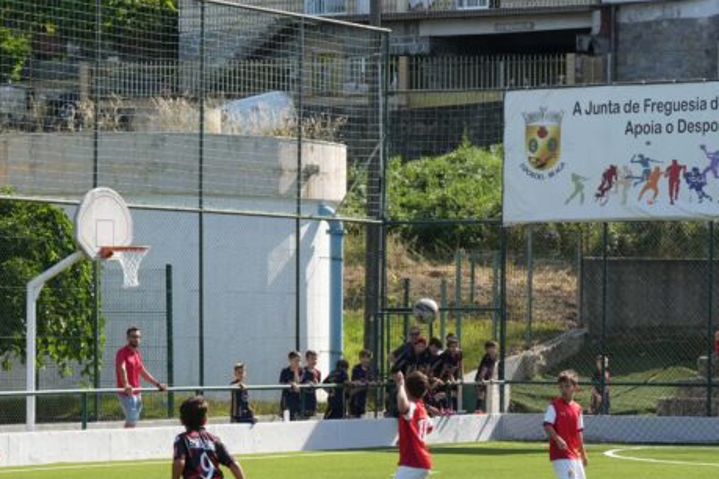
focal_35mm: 156
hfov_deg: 13.2
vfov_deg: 8.7
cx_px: 362
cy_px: 494
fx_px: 3115
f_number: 8
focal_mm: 70
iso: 800
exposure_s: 1/1000
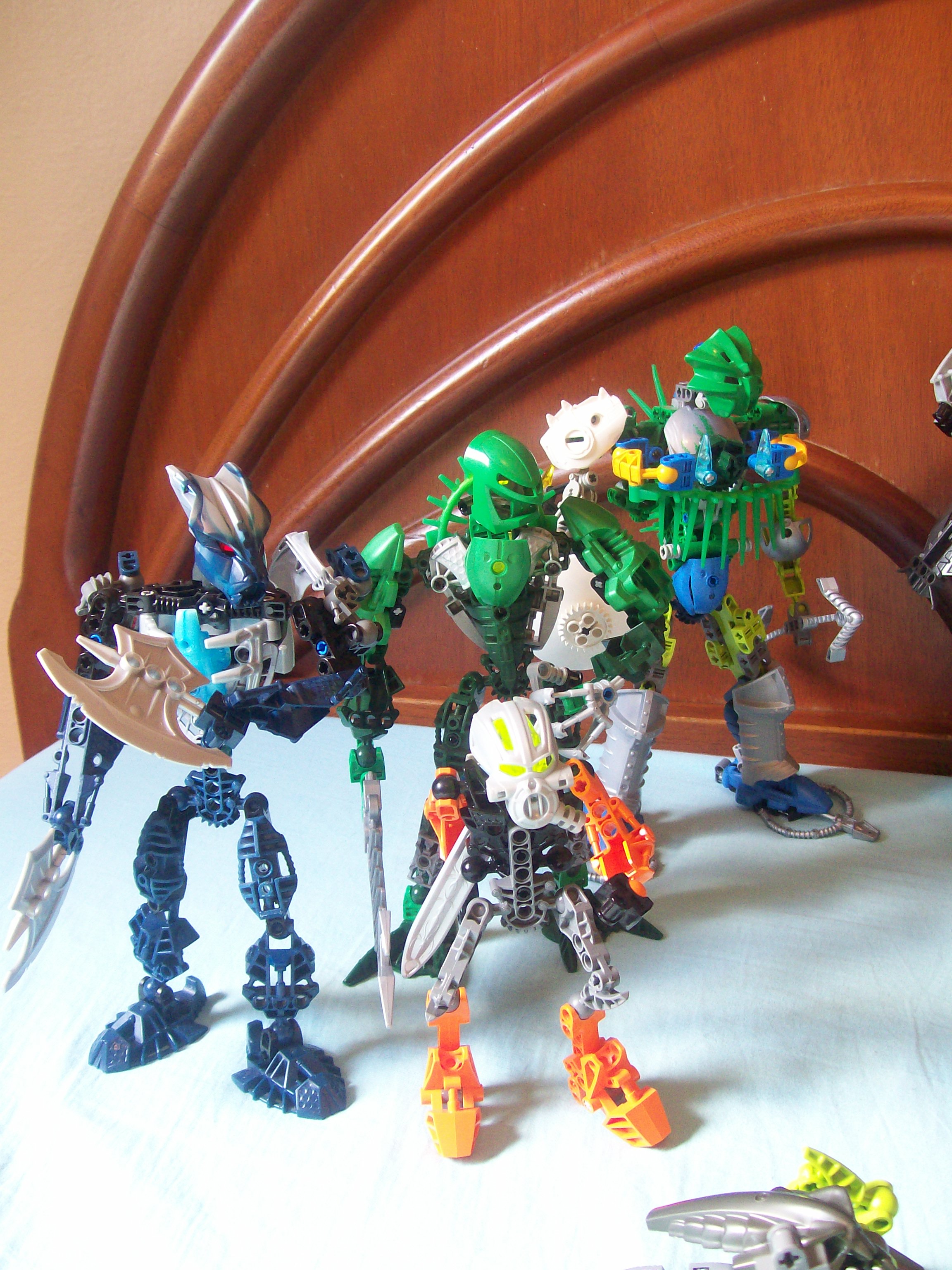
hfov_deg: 39.7
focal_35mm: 36
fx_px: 1320
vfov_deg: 51.4
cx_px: 476
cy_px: 635
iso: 160
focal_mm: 6
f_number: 2.7
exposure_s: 1/27.5
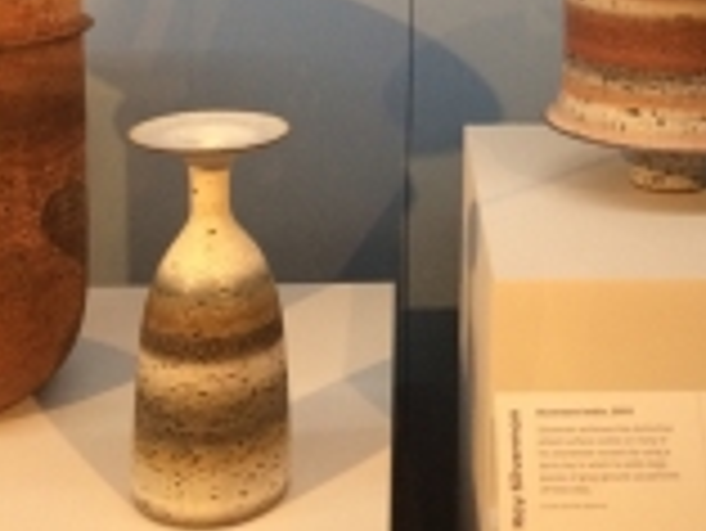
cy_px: -34
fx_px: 1327
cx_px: 501
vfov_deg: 21.6
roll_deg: -1.3
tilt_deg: -7.7
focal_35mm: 65
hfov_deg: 29.5
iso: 200
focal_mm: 4.15
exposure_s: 1/33
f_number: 2.2
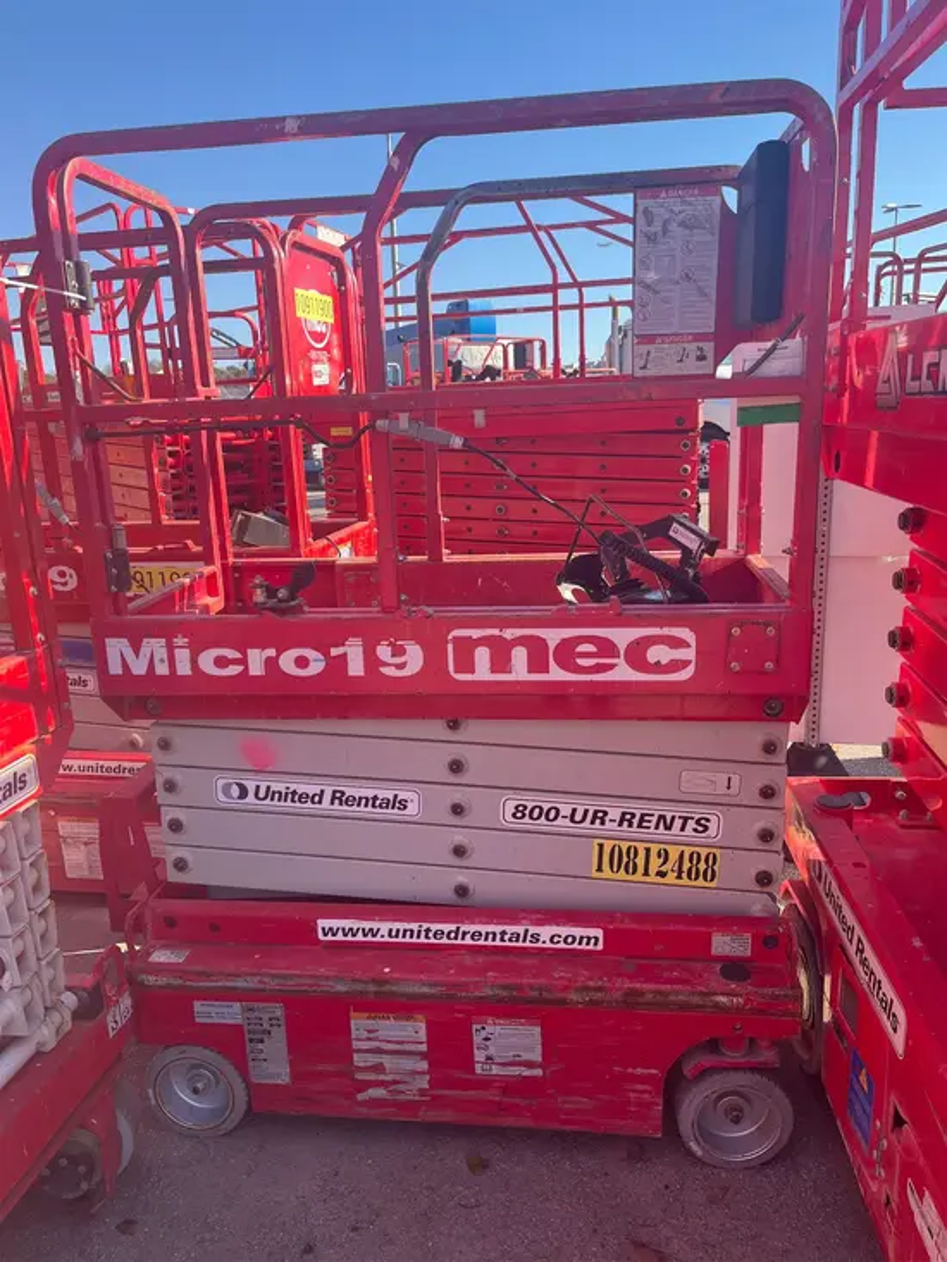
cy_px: 631
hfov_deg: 53.1
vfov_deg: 67.3
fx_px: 948
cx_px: 474
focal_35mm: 26
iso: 50
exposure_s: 1/827
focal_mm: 5.1
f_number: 1.6
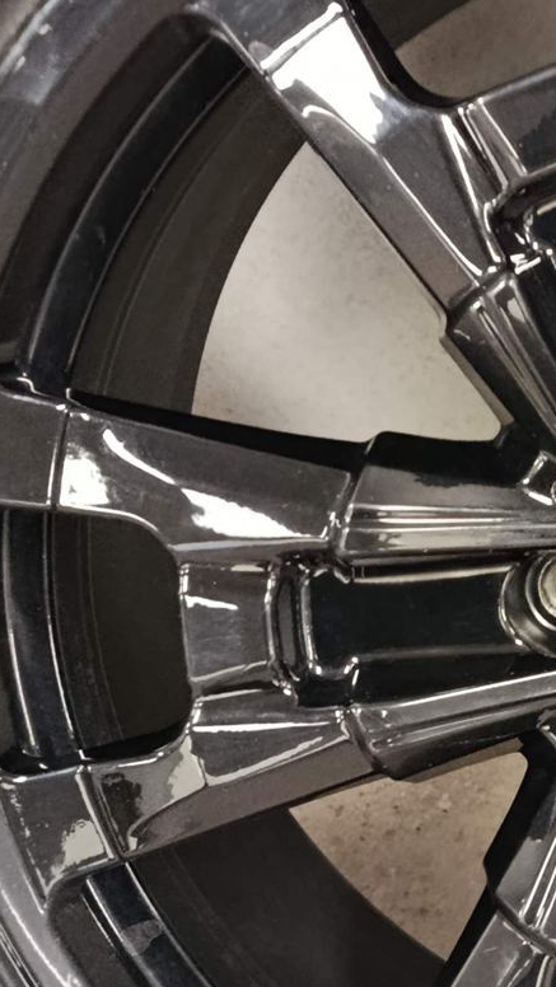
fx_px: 1807
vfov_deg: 30.5
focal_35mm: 69
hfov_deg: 16.2
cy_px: 571
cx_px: 789
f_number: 1.7
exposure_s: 1/20
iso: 4018
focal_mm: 5.24
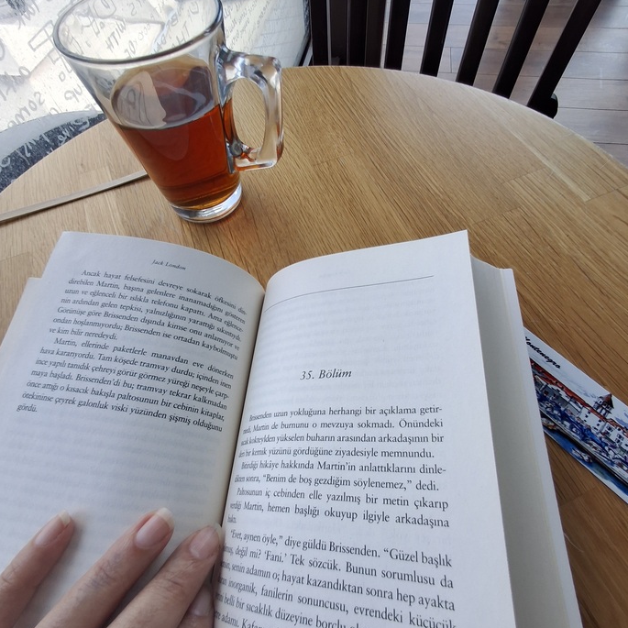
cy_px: 312
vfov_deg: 77.7
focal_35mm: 19
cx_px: 314
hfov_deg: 77.7
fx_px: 390
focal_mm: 1.64
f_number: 2.2
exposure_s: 1/139
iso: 40
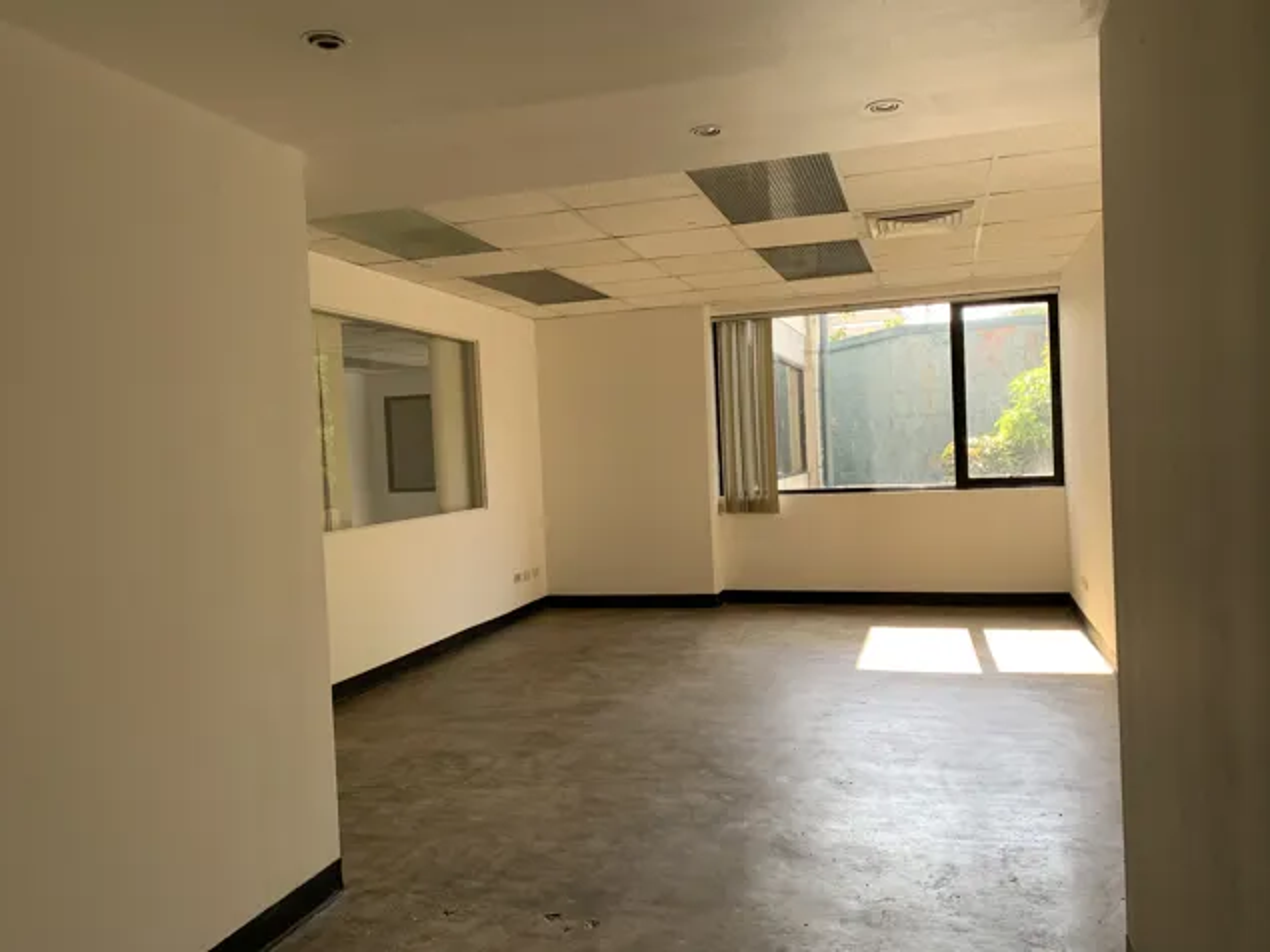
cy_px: 476
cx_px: 635
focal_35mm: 26
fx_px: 954
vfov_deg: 53.0
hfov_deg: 67.3
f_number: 1.8
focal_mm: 4.25
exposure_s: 1/121
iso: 64
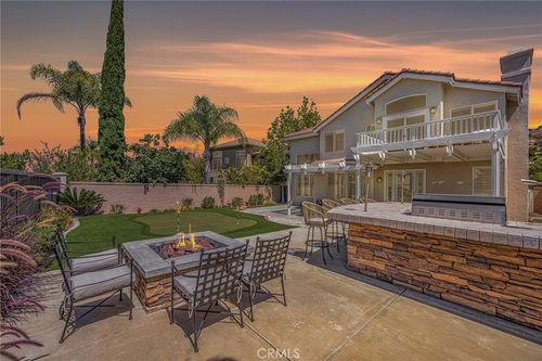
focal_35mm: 14
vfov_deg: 81.2
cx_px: 271
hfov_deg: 104.3
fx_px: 211
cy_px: 180
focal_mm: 14
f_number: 6.3
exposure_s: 1/2000
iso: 160
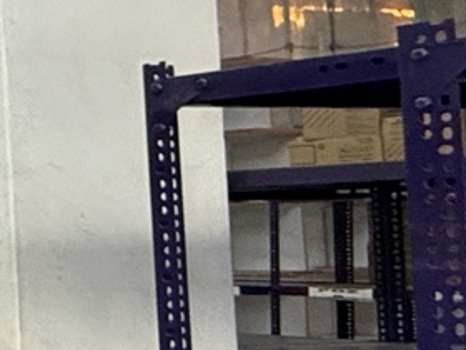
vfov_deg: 15.4
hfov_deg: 11.4
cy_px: 177
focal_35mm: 96
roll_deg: +0.1
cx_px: -935
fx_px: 1292
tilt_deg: +3.7
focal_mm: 2.22
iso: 320
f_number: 2.2
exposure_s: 1/100
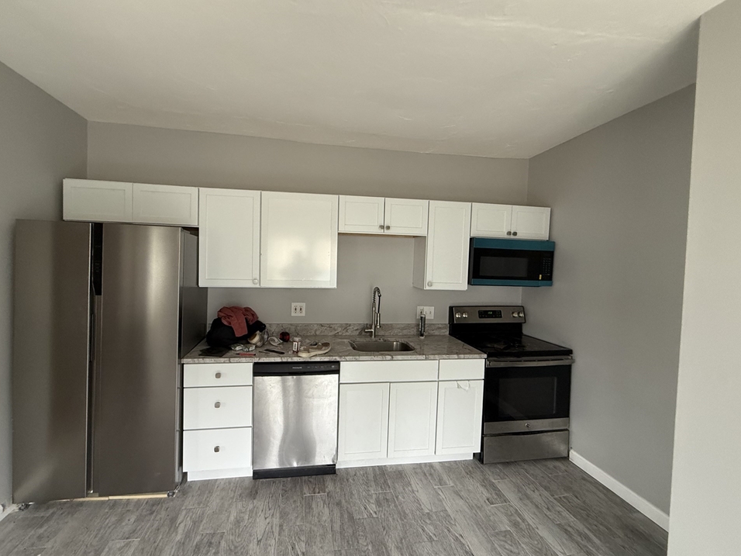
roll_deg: +0.5
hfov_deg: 98.1
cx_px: 348
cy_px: 273
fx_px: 321
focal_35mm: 15
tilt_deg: -5.1
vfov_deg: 81.7
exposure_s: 1/99
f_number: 2.2
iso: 250
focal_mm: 2.22
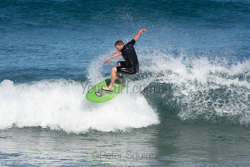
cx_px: 125
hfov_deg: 3.4
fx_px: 4167
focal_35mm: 600
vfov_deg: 2.3
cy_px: 84
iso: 180
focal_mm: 400
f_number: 5.6
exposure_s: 1/1250
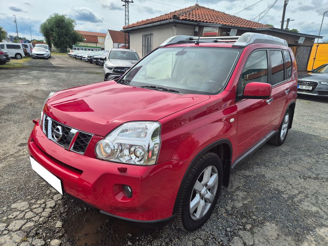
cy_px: 123
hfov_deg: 73.9
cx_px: 164
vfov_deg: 58.9
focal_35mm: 23
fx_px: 218
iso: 25
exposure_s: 1/1916
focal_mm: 5.4
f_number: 1.8
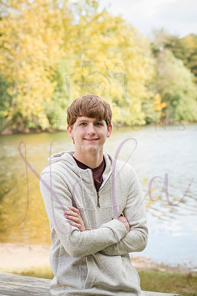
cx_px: 98
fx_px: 821
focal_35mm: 100
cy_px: 148
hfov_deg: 13.7
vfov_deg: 20.4
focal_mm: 100
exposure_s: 1/640
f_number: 6.3
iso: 800
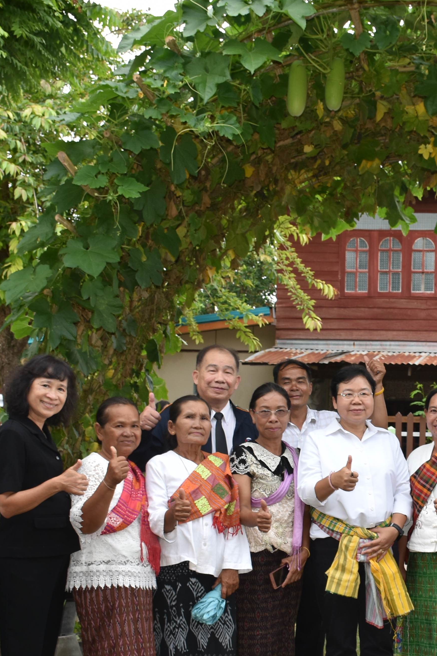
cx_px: 419
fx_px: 1129
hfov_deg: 21.3
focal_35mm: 62
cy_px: 443
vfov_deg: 32.1
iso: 125
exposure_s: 1/125
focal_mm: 18
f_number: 5.6
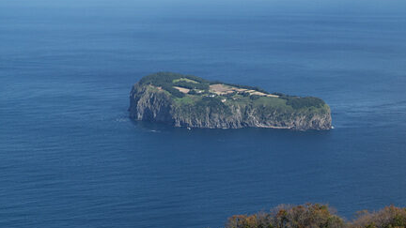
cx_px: 211
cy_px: 83
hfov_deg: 23.4
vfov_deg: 13.3
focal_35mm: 91
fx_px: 980
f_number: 8
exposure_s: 1/250
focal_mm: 50
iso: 100
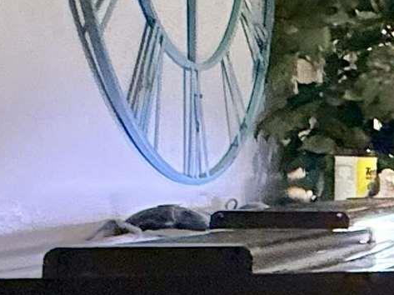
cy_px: 198
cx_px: 1058
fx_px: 1035
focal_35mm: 91
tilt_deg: -0.6
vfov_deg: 16.2
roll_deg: -1.1
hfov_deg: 12.9
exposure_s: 1/60
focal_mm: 2.22
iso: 500
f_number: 2.2
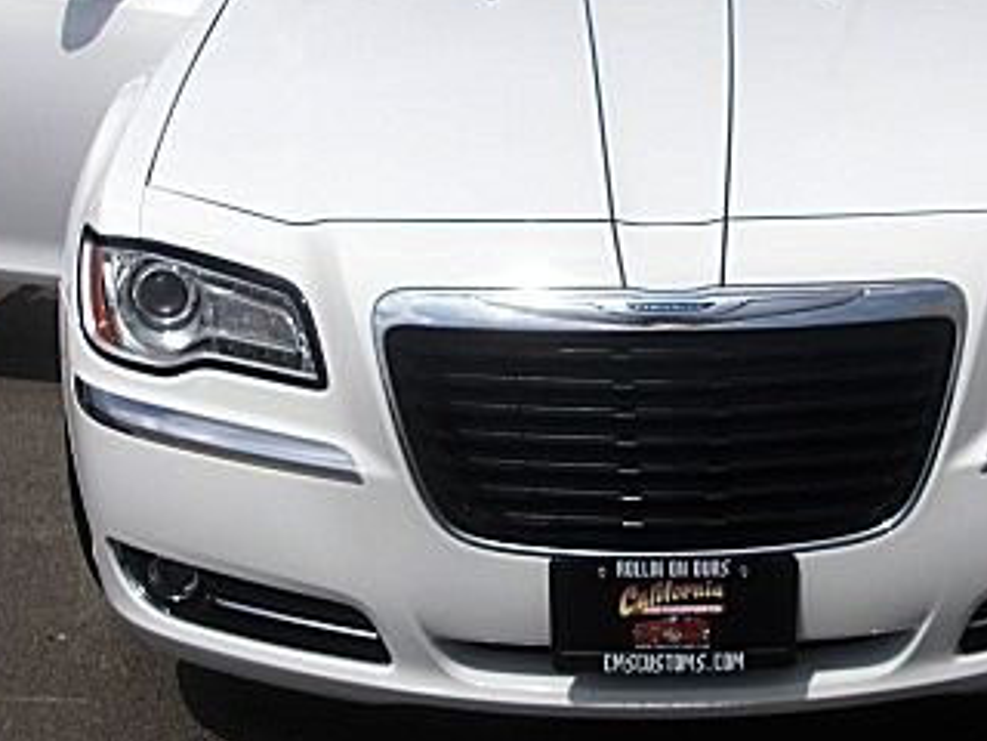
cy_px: 306
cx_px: 697
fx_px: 2053
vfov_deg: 20.4
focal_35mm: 72
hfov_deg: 26.8
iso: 50
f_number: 7.9
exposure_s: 1/250
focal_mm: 6.3
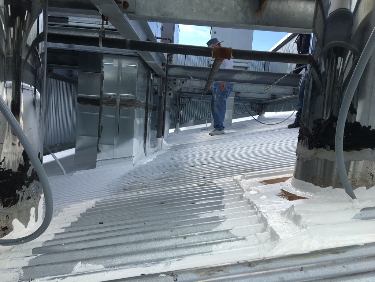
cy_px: 141
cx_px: 188
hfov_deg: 61.7
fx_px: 314
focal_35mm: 29
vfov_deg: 48.2
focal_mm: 4.15
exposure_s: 1/974
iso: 25
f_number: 2.2
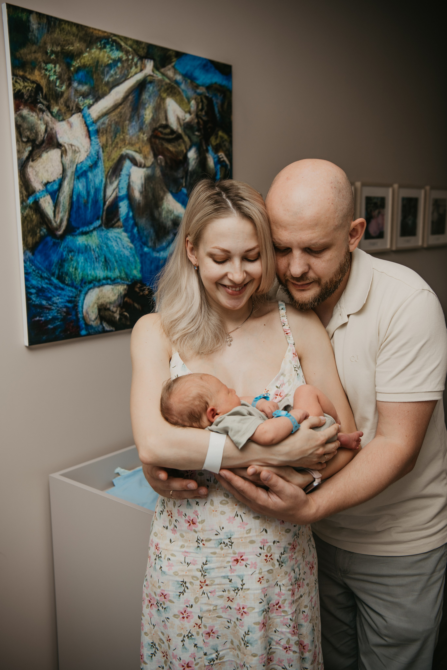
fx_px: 708
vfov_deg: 50.7
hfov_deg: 35.1
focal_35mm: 38
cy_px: 335
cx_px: 224
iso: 80
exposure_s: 1/160
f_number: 3.5
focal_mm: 38
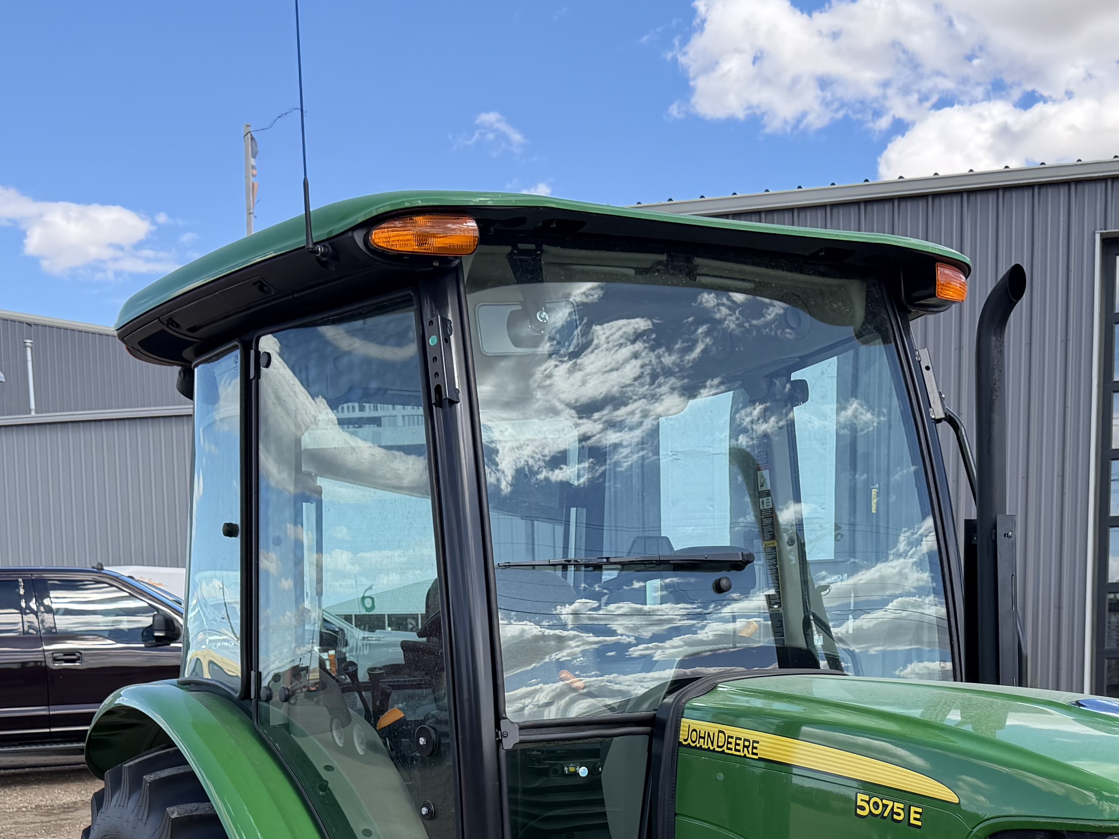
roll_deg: +0.1
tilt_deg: -5.2
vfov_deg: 26.5
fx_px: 1681
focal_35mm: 52
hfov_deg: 36.7
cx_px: 667
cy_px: 850
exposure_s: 1/1618
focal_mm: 6.76
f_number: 1.78
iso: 100
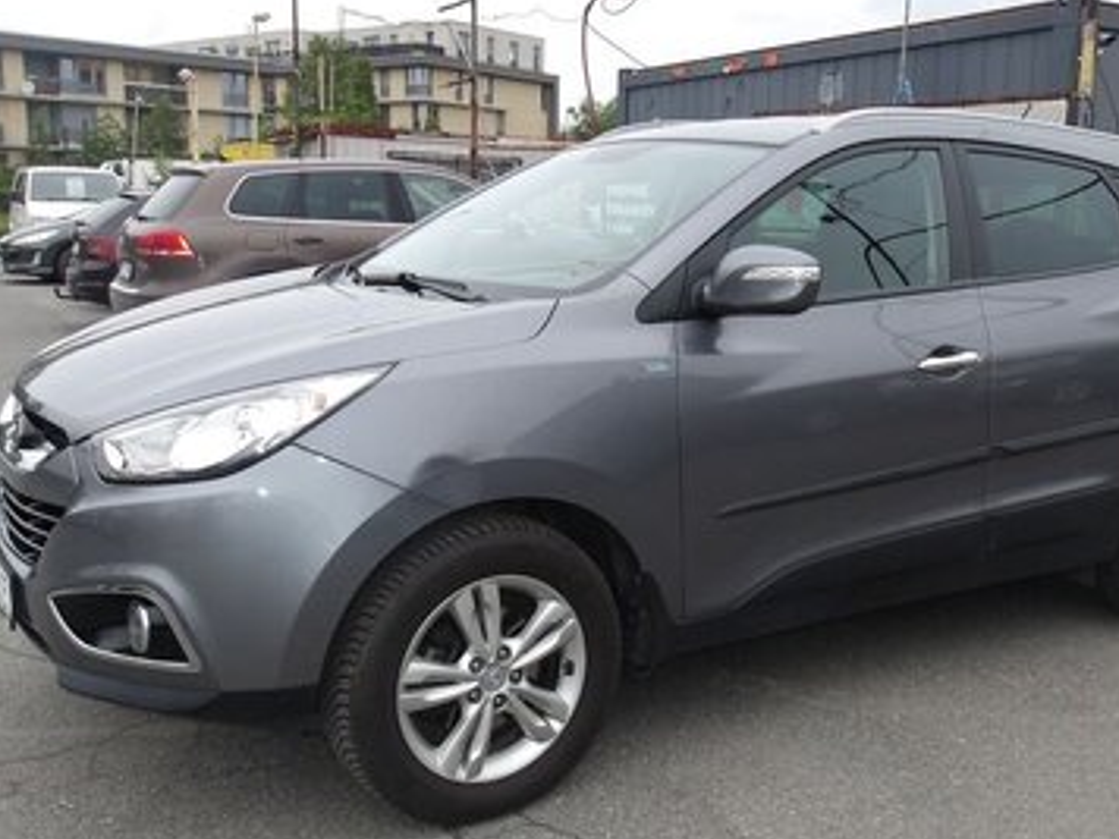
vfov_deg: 38.7
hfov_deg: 50.1
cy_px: 409
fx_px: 1196
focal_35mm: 37
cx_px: 613
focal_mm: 4.9
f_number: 3
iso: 100
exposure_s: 1/350
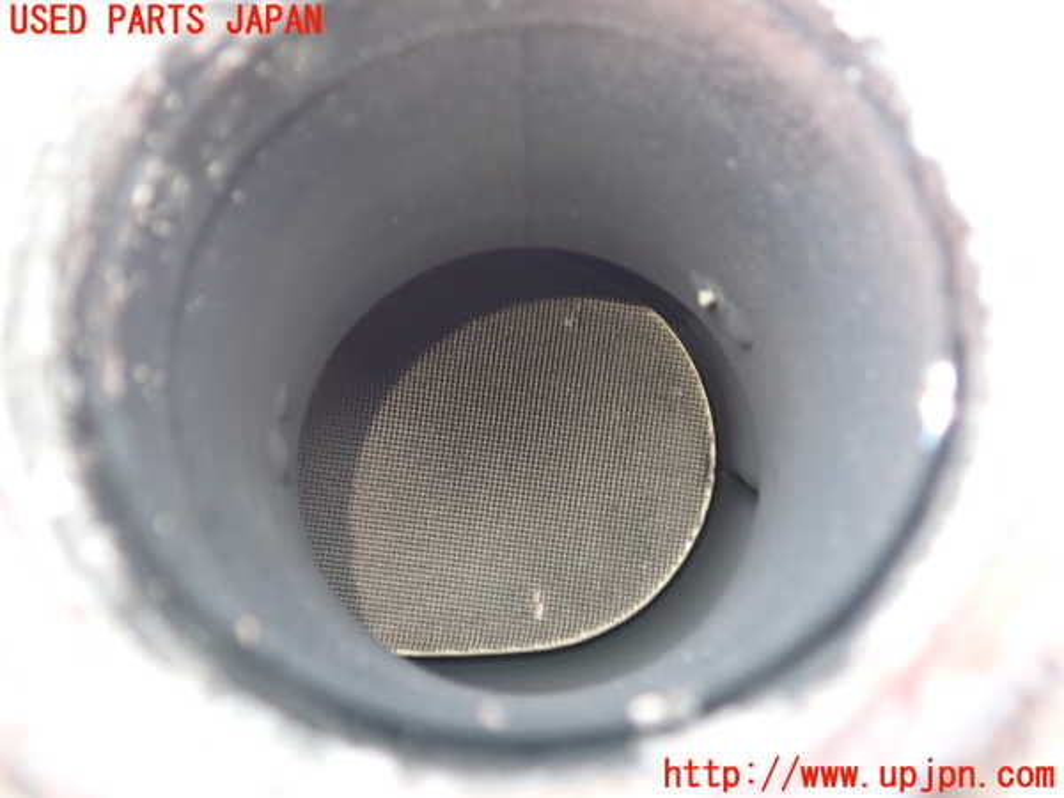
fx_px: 922
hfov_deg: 60.0
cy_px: 399
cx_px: 532
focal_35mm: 30
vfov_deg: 46.8
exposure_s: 1/30
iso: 320
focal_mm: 5.4
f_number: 2.3
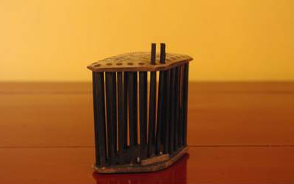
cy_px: 88
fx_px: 473
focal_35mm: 59
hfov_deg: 34.5
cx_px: 147
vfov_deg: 22.0
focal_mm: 37.5
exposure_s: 1/20
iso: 1600
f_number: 6.7
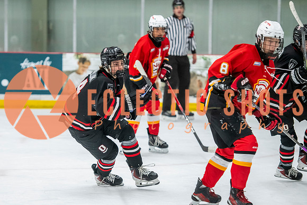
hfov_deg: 11.7
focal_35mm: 176
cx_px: 114
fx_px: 1500
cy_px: 130
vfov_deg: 7.8
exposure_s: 1/640
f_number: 3.2
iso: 2000
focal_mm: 135
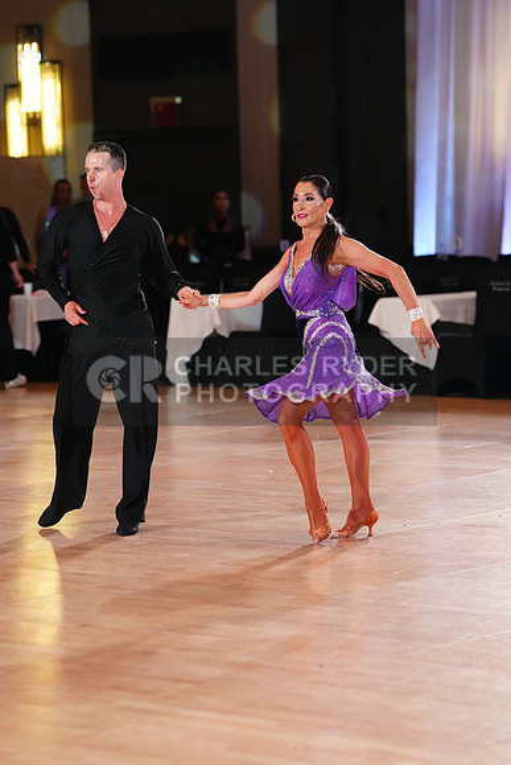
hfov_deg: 11.1
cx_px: 256
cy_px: 382
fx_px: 2638
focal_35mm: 124
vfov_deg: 16.5
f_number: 3.2
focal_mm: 124
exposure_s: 1/640
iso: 3200
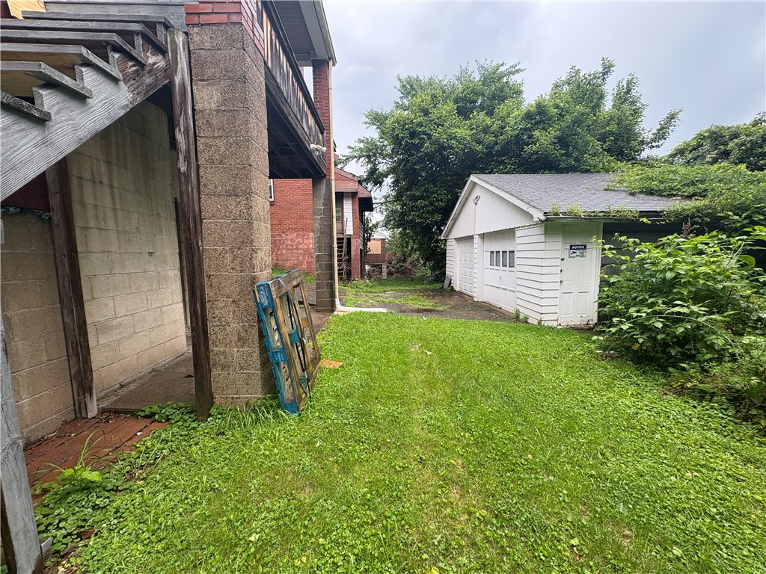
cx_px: 383
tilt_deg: -6.0
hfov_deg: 102.1
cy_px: 287
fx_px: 310
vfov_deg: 85.7
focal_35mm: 14
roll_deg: +1.0
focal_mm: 2.22
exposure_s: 1/259
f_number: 2.2
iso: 40
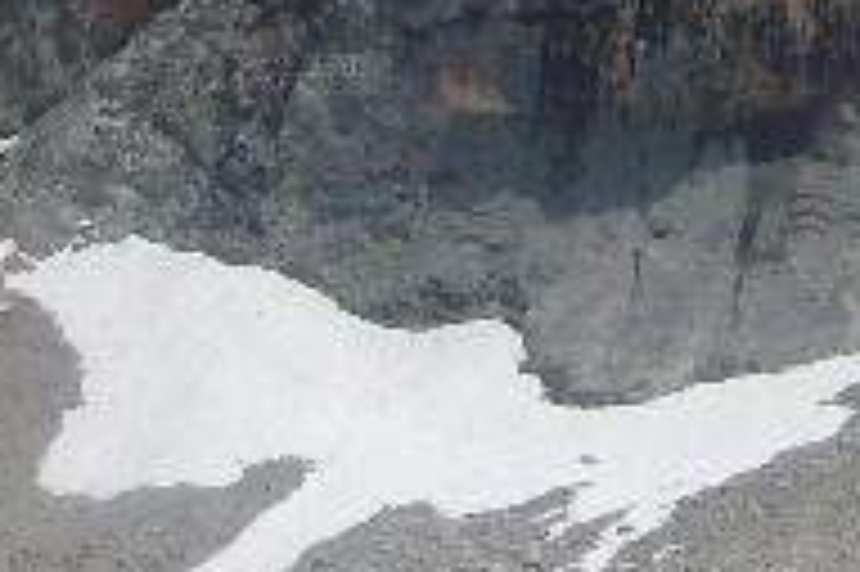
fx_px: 4058
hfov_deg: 12.0
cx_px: 833
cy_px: -68
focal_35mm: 170
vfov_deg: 8.0
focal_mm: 6.6
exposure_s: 1/750
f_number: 6.3
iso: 50
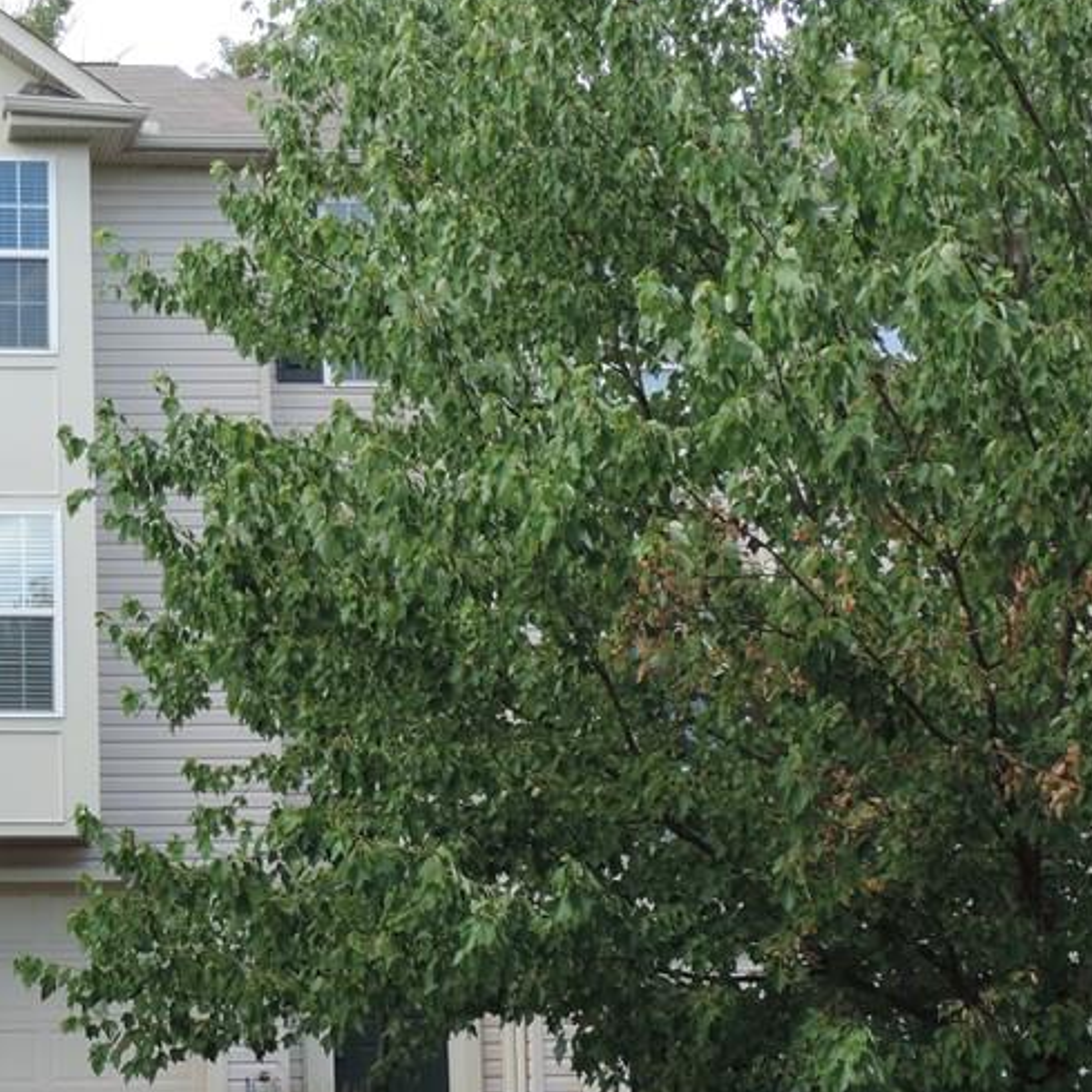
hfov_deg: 22.3
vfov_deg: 23.3
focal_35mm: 74
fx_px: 2641
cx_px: -40
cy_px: 683
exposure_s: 1/125
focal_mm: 7.1
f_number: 5.3
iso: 80
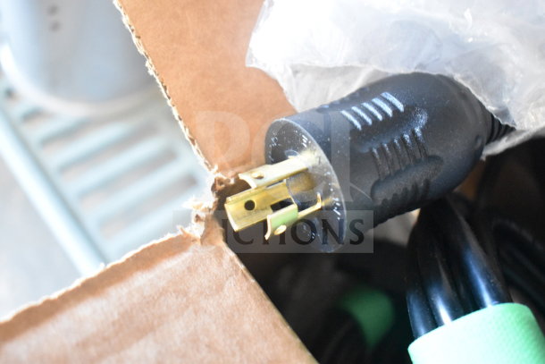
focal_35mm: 39
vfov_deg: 34.2
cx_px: 272
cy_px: 182
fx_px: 591
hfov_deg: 49.5
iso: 6400
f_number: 4.2
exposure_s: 1/80
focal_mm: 26
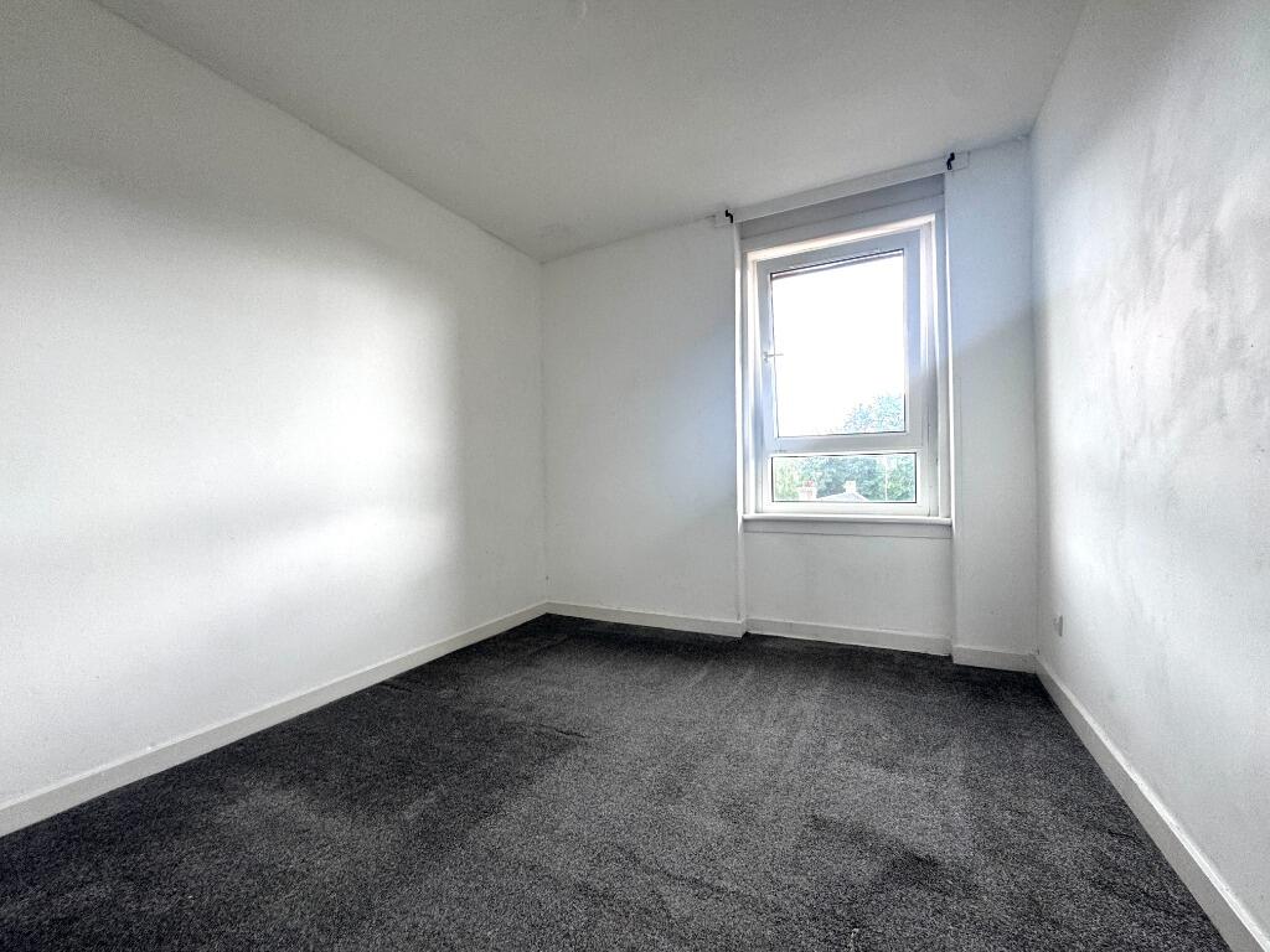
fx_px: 514
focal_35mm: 14
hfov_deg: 102.1
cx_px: 635
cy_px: 476
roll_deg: +1.1
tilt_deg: +2.8
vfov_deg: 85.7
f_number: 2.2
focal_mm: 2.22
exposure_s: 1/99
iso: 125
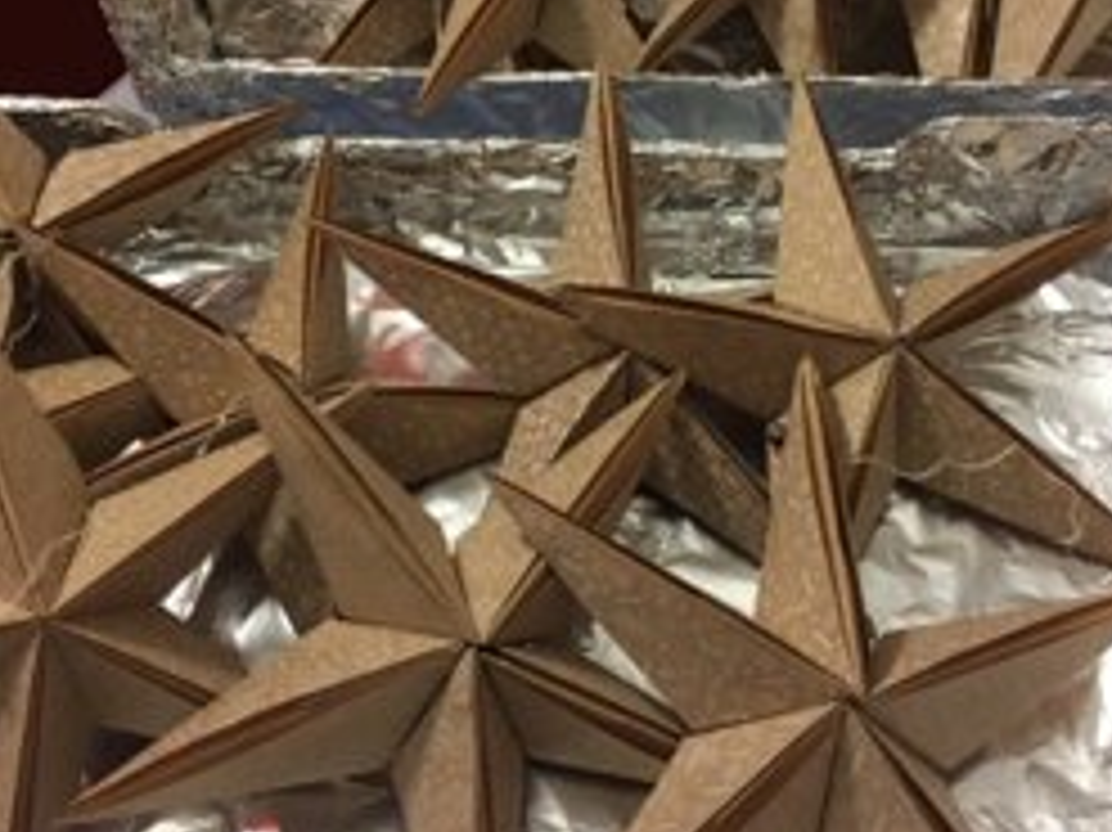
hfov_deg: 40.4
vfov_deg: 30.5
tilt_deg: -47.9
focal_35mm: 47
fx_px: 1509
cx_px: 531
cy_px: 234
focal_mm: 4.15
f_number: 2.2
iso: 125
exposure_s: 1/8
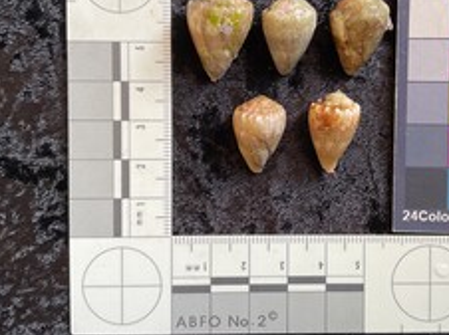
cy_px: 124
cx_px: 296
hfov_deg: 41.6
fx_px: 583
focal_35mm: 45
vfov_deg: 32.0
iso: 40
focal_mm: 3
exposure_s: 1/50
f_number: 1.8
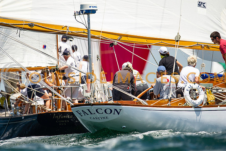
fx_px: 3791
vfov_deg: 2.3
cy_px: 76
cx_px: 113
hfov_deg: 3.4
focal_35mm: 604
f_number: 5.6
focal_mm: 600
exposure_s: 1/2500
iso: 400
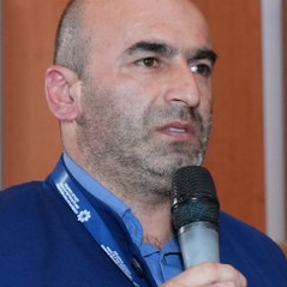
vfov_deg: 9.2
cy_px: 266
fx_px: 1773
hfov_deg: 9.3
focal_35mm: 189
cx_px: 162
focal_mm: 35
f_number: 3.5
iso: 2000
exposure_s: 1/160
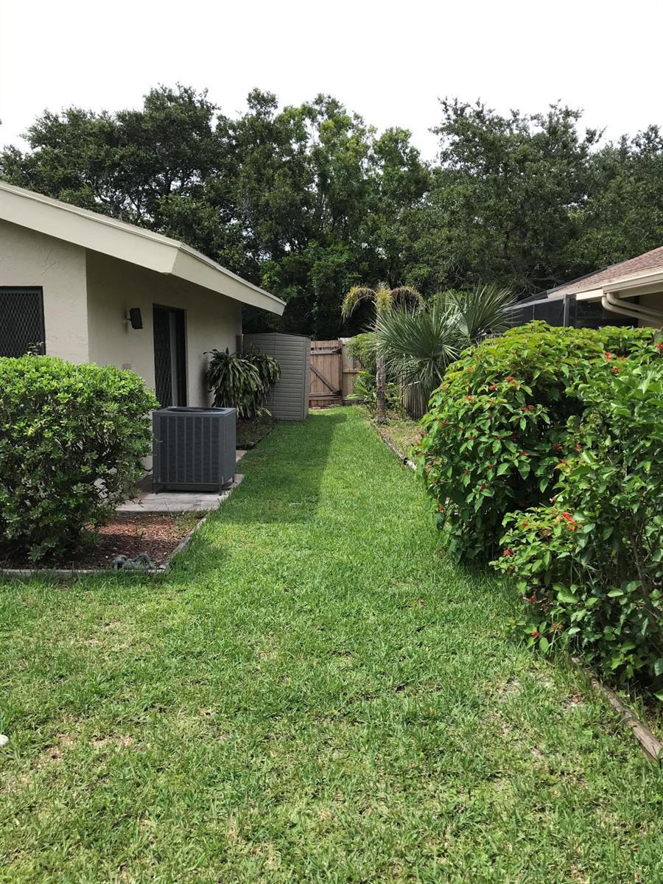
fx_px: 715
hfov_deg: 49.7
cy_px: 442
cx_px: 332
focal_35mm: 28
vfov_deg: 63.4
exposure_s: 1/1153
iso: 20
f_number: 1.8
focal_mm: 3.99
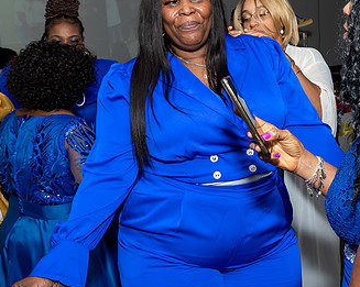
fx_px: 554
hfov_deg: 34.9
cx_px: 289
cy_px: 114
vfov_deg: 29.0
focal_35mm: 52
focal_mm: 17
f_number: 6.3
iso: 400
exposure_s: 1/250
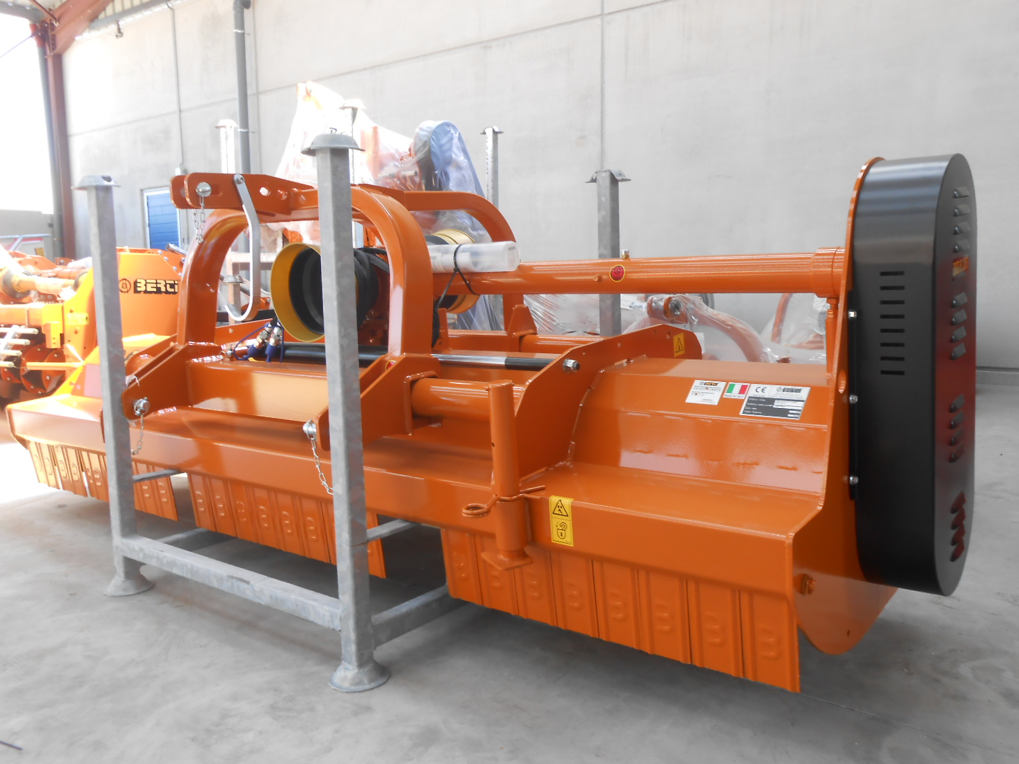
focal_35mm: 30
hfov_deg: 60.0
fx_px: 883
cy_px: 382
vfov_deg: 46.8
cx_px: 510
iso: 80
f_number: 3.8
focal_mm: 5.3
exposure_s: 1/30
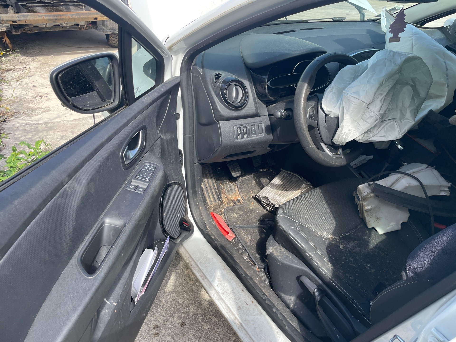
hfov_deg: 67.3
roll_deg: -1.7
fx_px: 343
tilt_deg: -33.4
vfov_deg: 53.1
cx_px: 228
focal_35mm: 26
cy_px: 171
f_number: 1.6
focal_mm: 4.2
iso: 32
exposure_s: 1/575
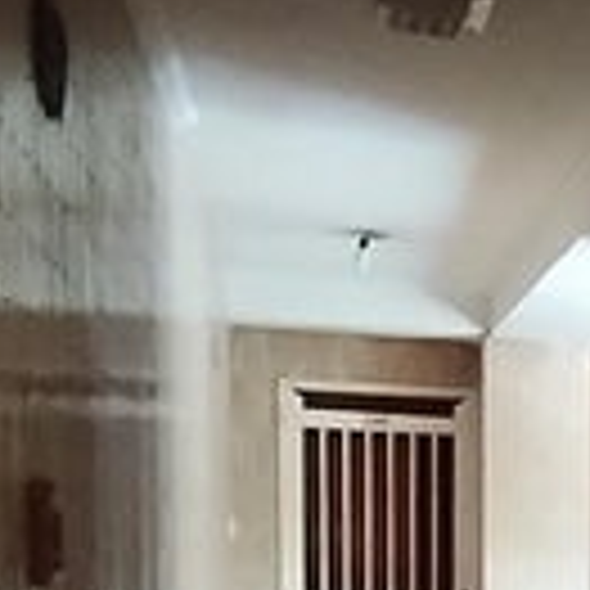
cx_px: 894
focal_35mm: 92
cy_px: 838
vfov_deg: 17.3
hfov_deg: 17.0
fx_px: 1774
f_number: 2.2
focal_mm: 1.42
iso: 1744
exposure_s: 1/25
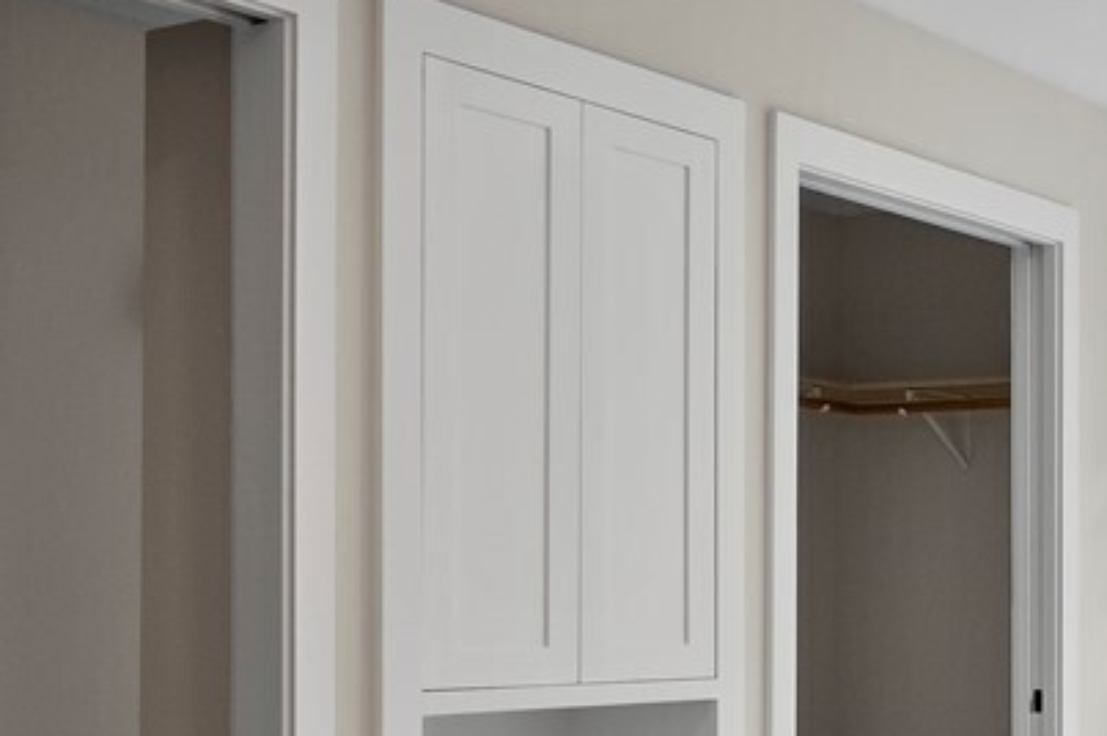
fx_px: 1813
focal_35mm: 59
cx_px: 1430
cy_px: 633
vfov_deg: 22.5
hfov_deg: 28.2
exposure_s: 1/60
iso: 4000
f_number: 8
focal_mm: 14
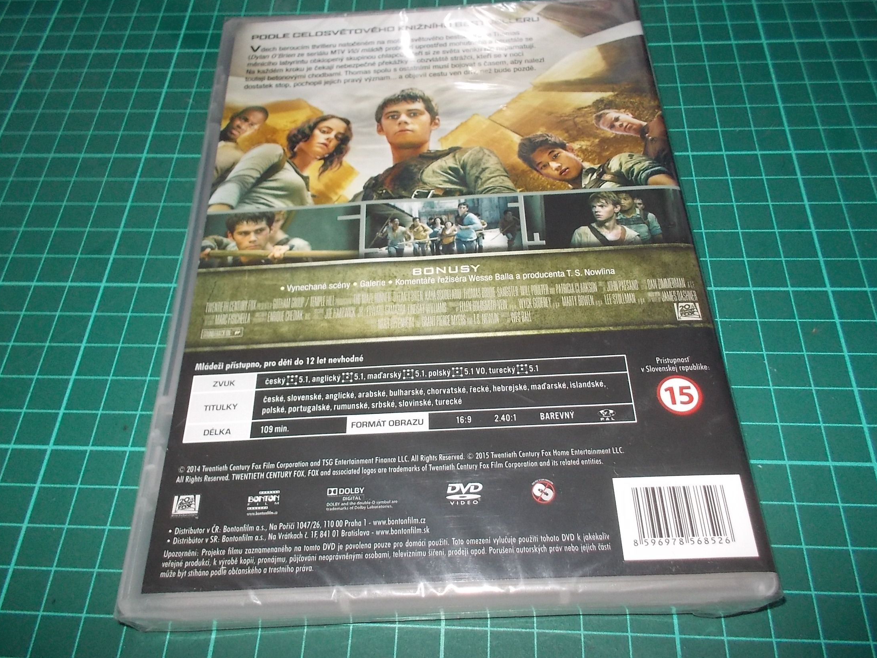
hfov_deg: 60.0
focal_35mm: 30
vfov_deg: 46.8
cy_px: 320
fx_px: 760
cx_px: 438
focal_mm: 4.1
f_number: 3.3
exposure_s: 1/30
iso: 200
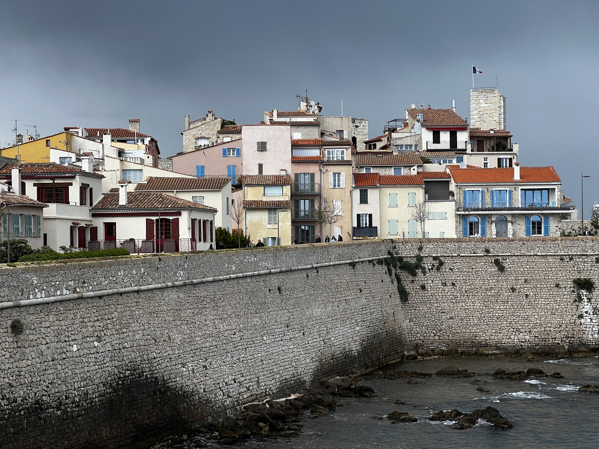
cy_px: 224
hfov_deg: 25.3
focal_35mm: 77
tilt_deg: +1.5
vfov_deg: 19.1
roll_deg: +0.9
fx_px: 1332
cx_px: 300
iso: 32
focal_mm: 9
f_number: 2.8
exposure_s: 1/320
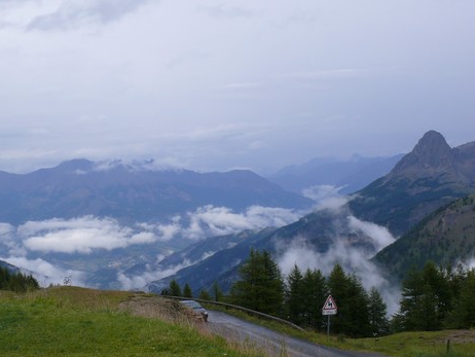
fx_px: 728
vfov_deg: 27.5
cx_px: 175
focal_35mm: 53
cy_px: 221
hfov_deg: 35.9
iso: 100
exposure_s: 1/500
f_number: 6.3
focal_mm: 7.4
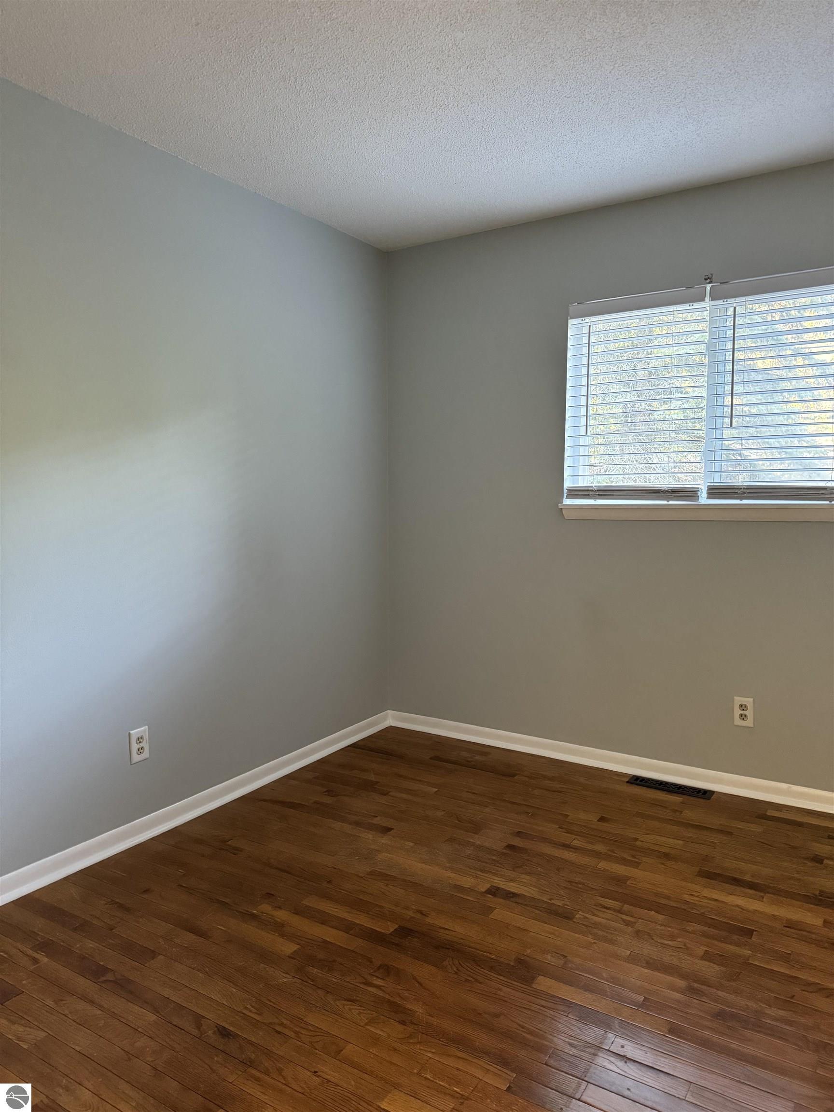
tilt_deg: -5.0
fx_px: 771
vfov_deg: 71.6
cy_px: 556
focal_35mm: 24
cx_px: 417
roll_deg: +1.0
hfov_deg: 56.8
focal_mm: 6.76
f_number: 1.78
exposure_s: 1/60
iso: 800
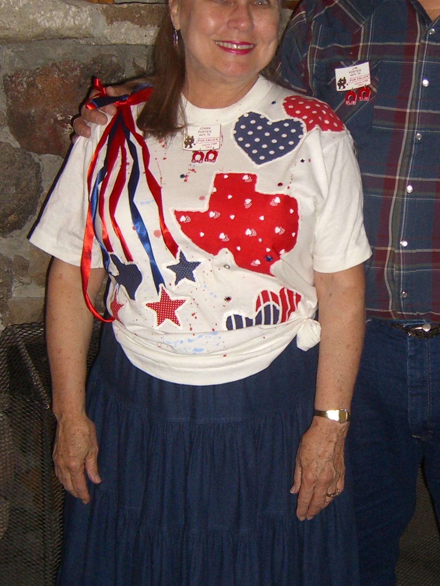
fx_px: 1220
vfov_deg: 27.0
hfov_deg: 20.2
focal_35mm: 72
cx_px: 346
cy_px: 274
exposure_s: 1/60
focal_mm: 7.9
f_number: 2.8
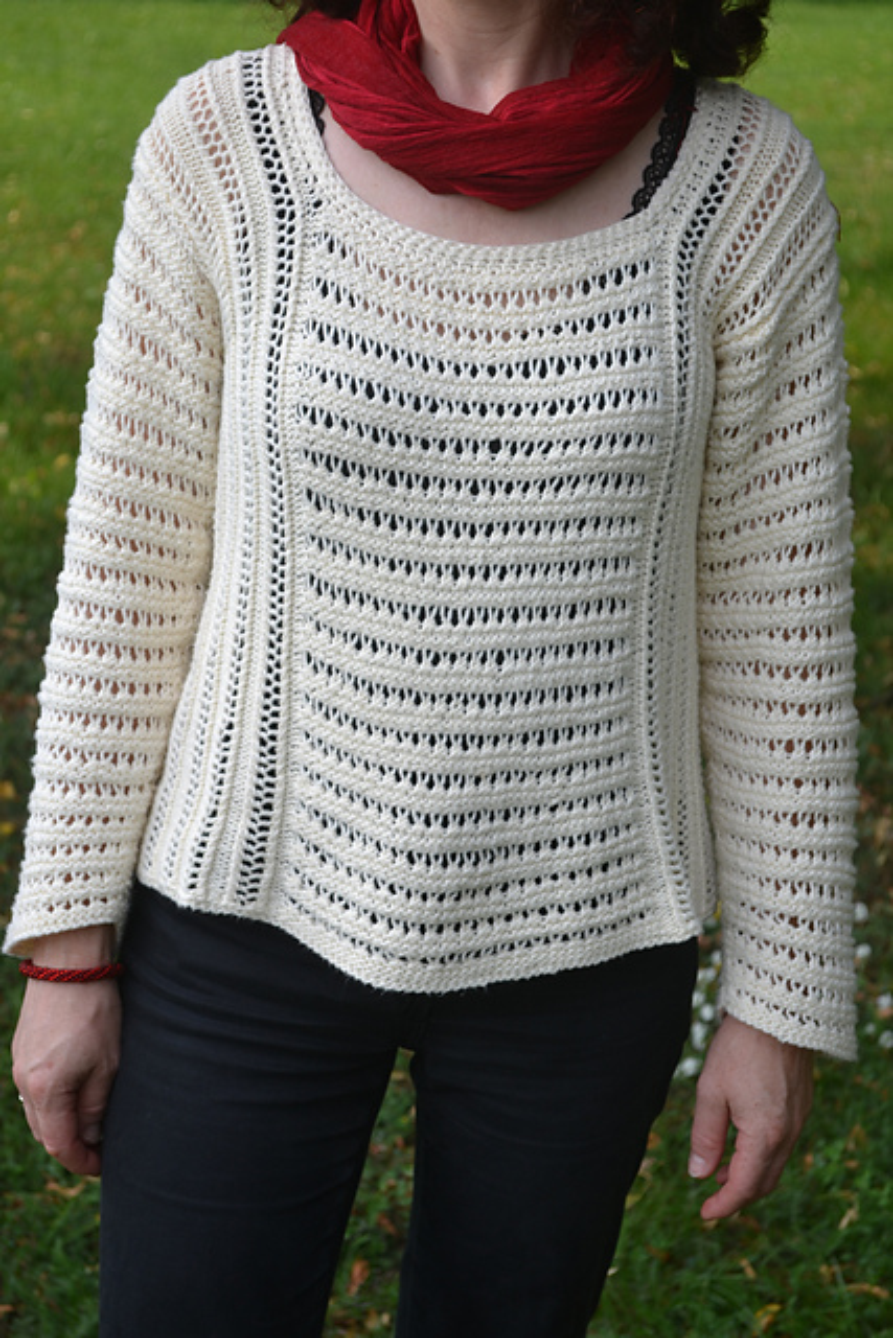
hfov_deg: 16.6
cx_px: 446
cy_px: 669
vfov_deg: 24.6
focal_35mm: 82
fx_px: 3068
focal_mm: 55
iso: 100
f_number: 6.3
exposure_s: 1/160
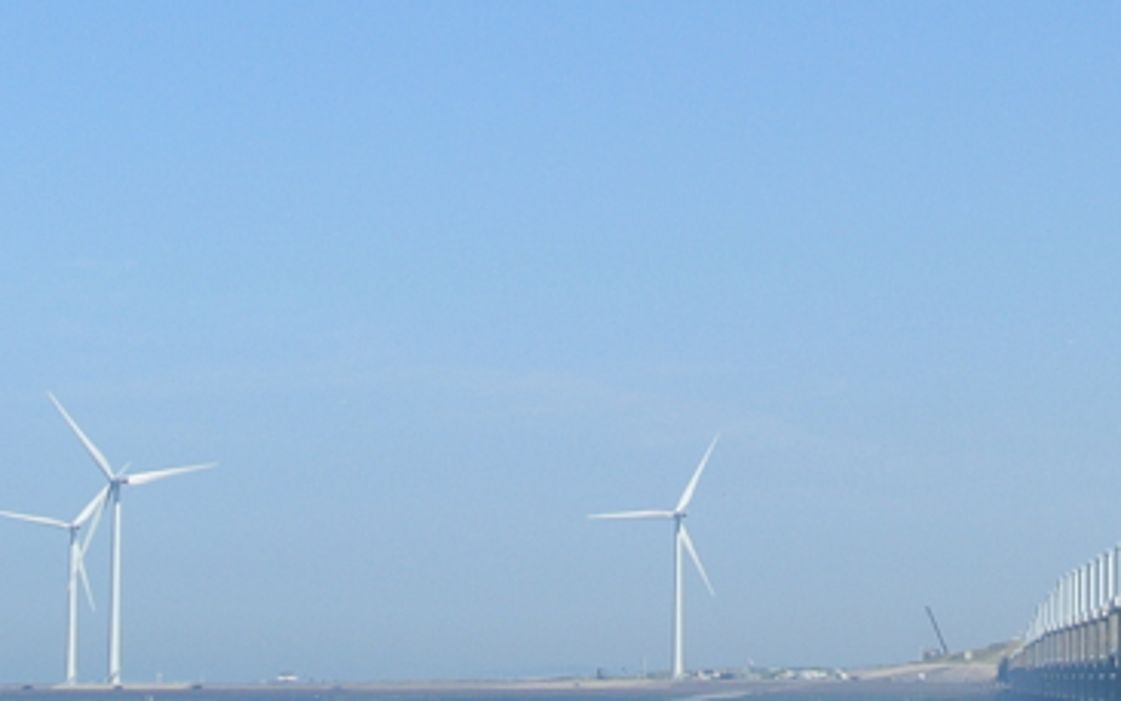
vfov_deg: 8.3
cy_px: 63
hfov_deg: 13.1
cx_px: 1237
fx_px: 4798
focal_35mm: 157
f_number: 5
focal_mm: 16.3
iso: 100
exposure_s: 1/800
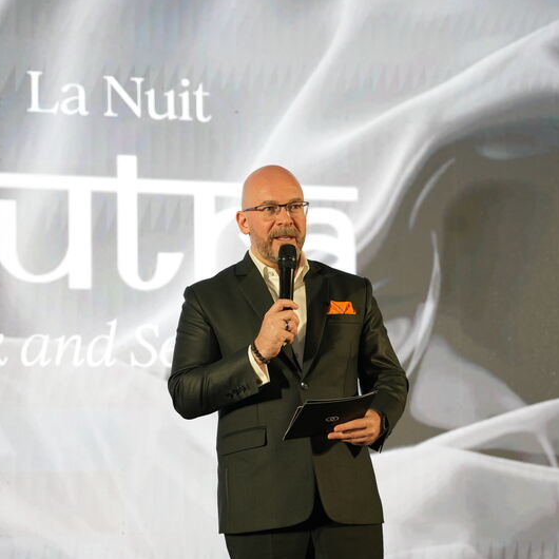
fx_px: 1578
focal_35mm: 86
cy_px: 279
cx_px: 236
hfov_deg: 20.1
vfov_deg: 20.1
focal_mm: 67.3
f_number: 2.8
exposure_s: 1/125
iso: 500
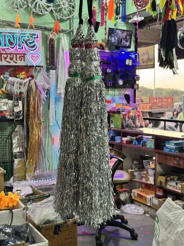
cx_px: 92
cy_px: 123
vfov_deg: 39.7
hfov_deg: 30.3
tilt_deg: -3.5
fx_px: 340
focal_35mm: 48
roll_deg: -1.1
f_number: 1.78
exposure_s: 1/50
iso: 250
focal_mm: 6.76
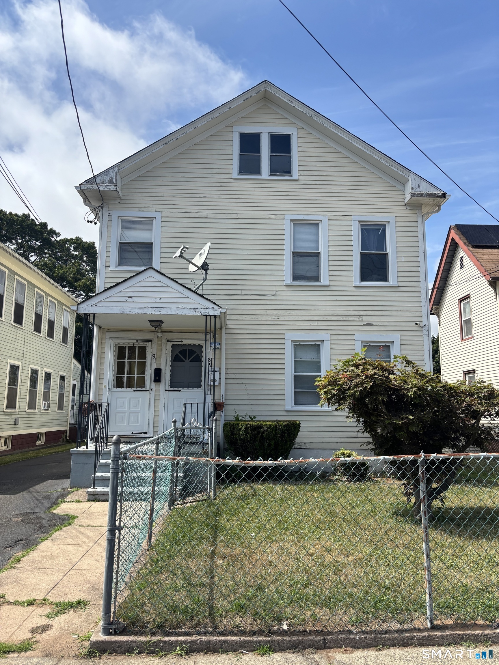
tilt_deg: +8.2
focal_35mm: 26
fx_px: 500
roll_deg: -1.1
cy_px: 332
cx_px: 250
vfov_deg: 67.3
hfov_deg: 53.1
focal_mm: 5.96
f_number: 1.6
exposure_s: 1/3311
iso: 50
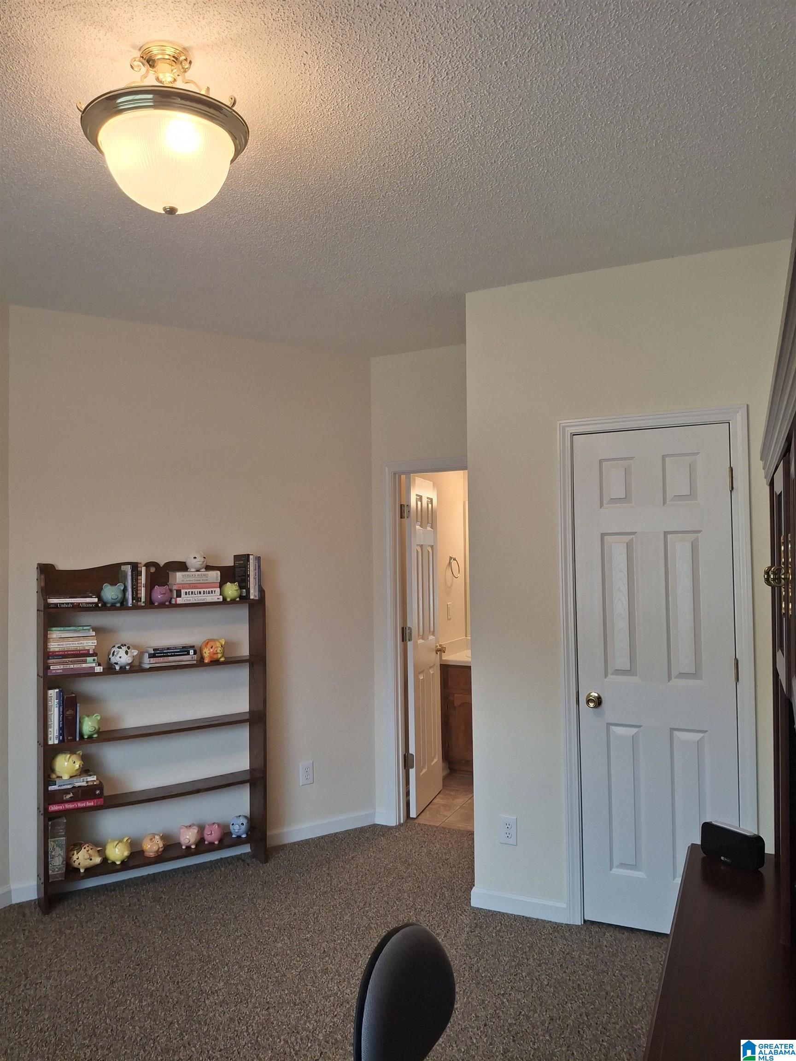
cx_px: 398
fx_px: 767
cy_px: 530
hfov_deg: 54.9
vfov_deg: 69.4
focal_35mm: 25
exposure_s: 1/120
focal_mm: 4.69
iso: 80
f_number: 1.8
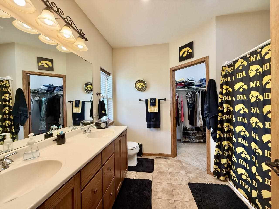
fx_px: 113
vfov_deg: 85.7
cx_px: 140
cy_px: 104
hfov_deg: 102.1
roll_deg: +1.3
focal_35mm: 14
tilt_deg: -0.5
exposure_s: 1/120
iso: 200
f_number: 2.2
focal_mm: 2.22
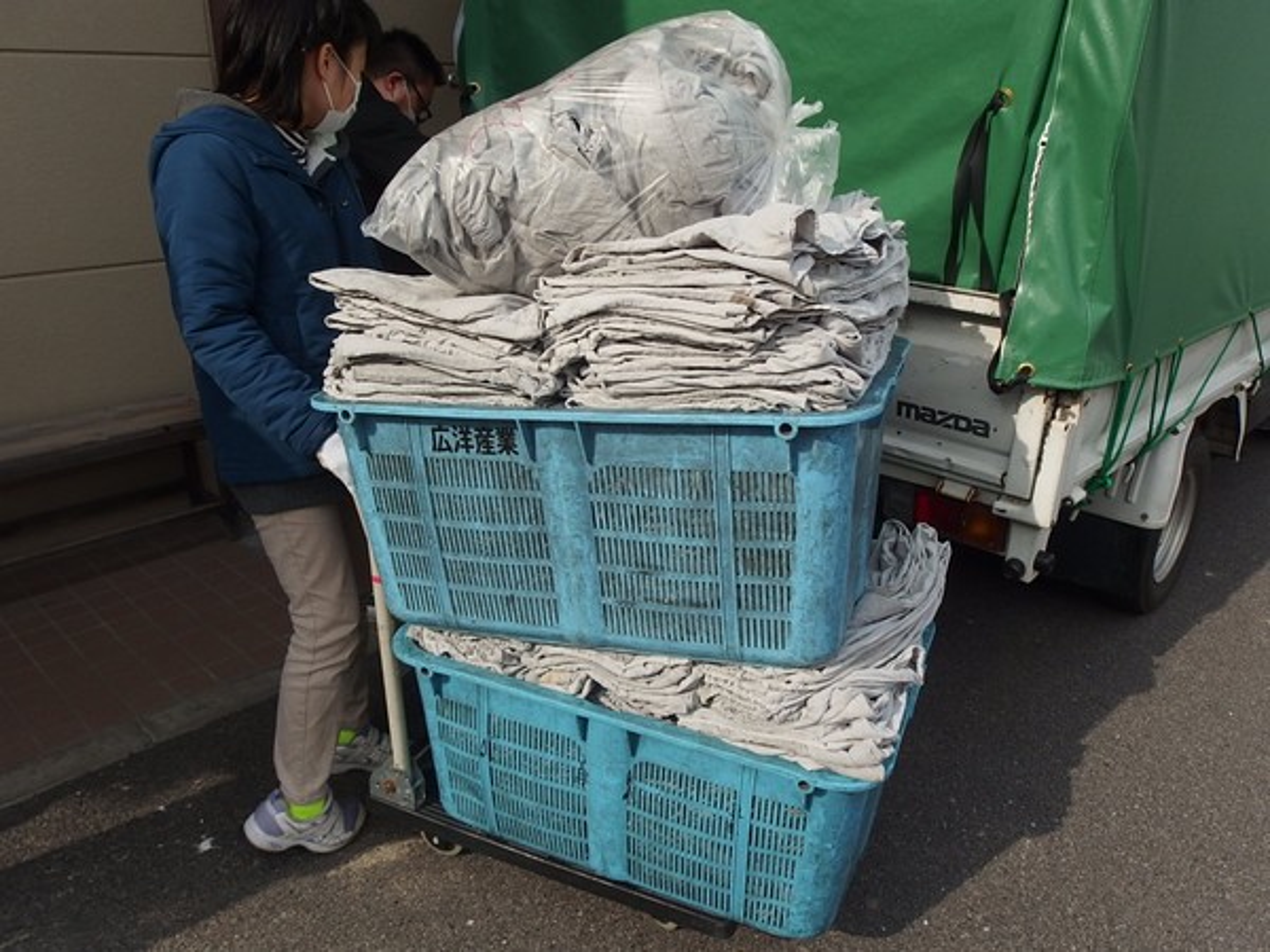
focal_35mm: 26
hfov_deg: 67.3
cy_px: 476
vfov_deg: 53.1
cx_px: 635
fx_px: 954
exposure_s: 1/1000
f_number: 4
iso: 100
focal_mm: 4.7
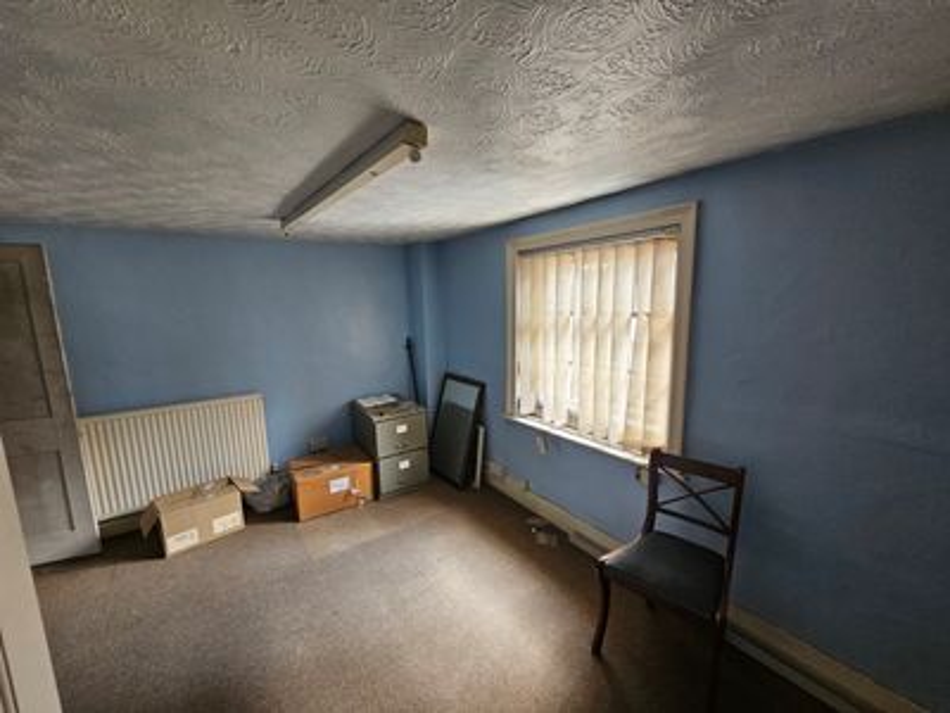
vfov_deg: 89.9
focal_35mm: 13
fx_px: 357
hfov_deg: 106.2
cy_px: 356
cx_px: 475
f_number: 2.2
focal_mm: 2.2
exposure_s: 1/50
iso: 250
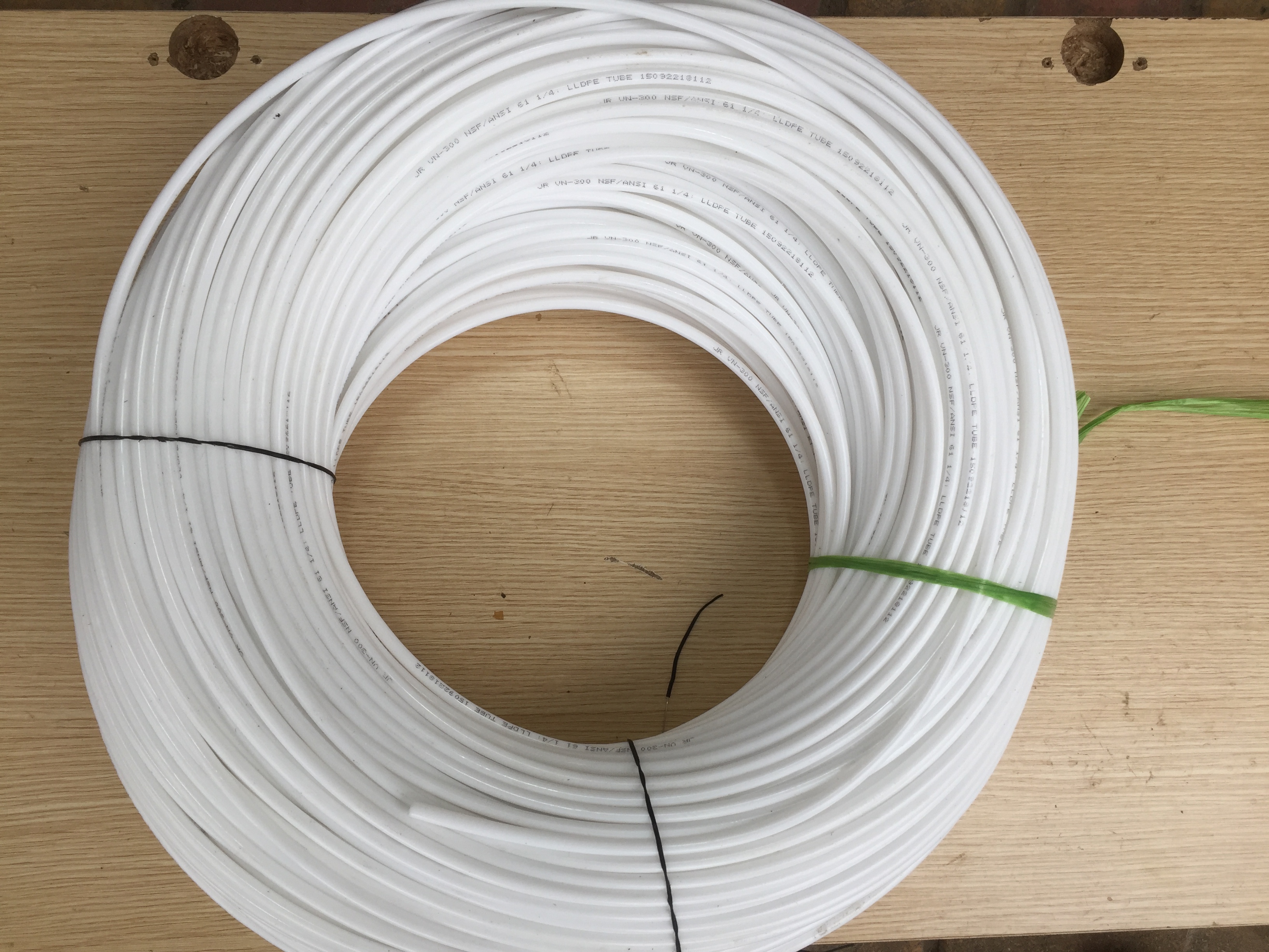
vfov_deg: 48.2
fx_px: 1063
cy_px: 476
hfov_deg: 61.7
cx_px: 634
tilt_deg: -86.4
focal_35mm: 29
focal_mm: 4.15
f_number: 2.2
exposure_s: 1/100
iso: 32
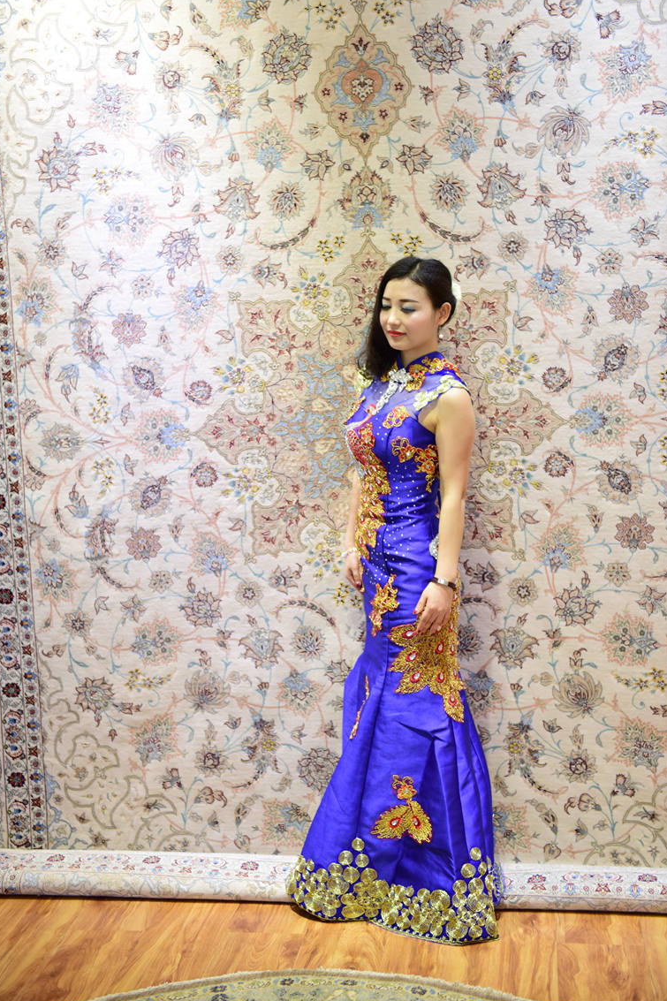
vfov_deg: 37.5
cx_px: 319
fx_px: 1473
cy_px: 478
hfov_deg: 25.5
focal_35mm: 53
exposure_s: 1/50
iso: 640
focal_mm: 50
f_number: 2.8
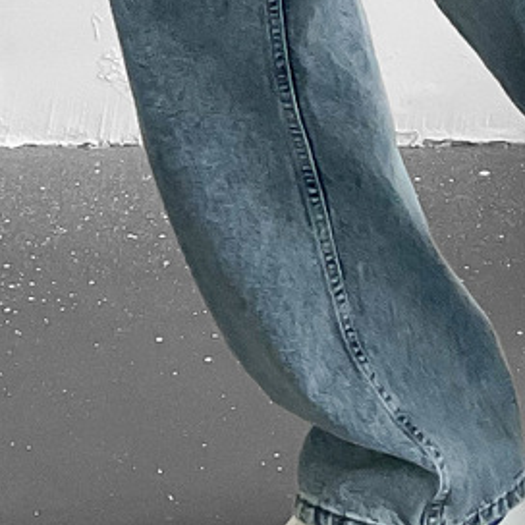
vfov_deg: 10.2
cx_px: 340
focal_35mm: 151
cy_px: -691
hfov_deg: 11.6
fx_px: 2591
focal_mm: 3
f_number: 1.8
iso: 64
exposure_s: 1/85
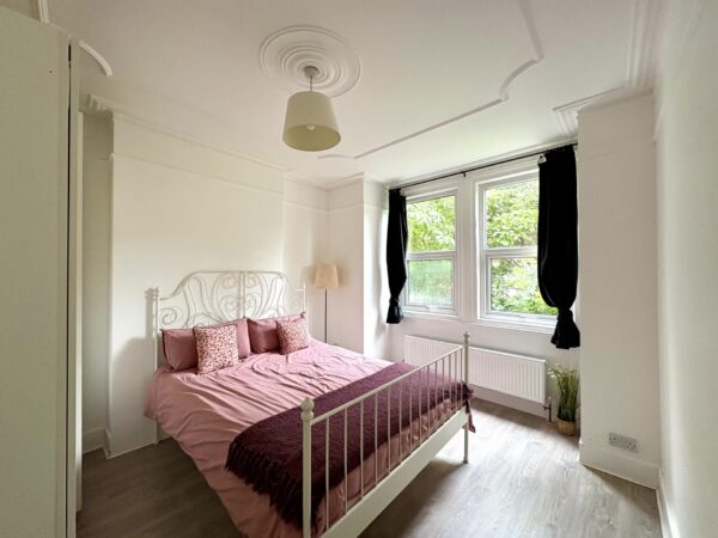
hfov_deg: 102.1
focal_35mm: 14
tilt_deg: +0.6
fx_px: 290
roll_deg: +0.7
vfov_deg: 85.7
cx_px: 359
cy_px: 269
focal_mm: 2.22
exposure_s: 1/82
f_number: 2.2
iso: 250
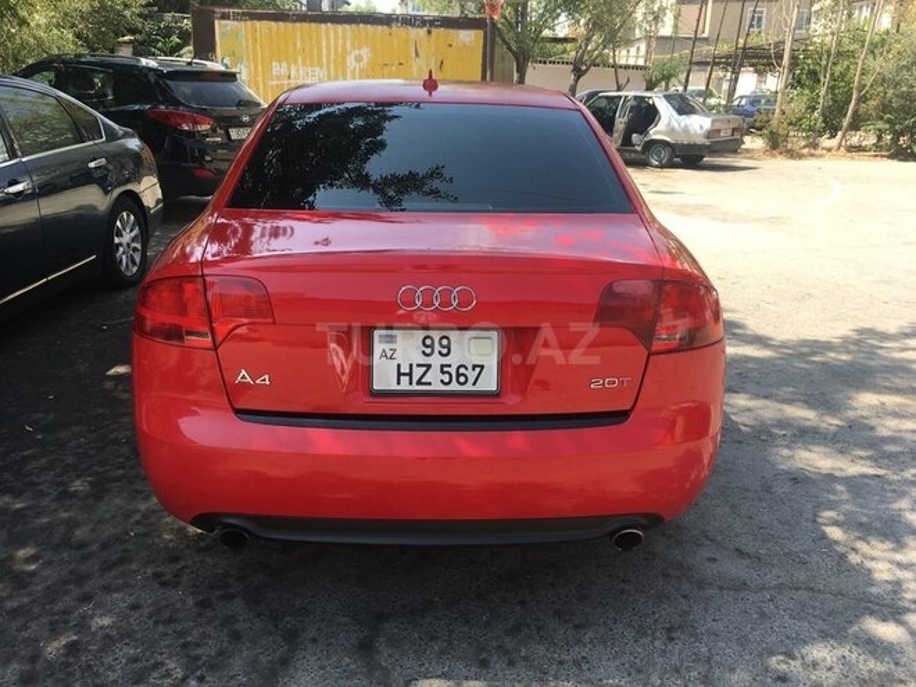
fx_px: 767
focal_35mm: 29
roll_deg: -0.9
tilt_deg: -16.0
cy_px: 344
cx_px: 458
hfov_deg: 61.7
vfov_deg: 48.2
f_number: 2.2
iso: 25
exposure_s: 1/481
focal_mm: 4.15
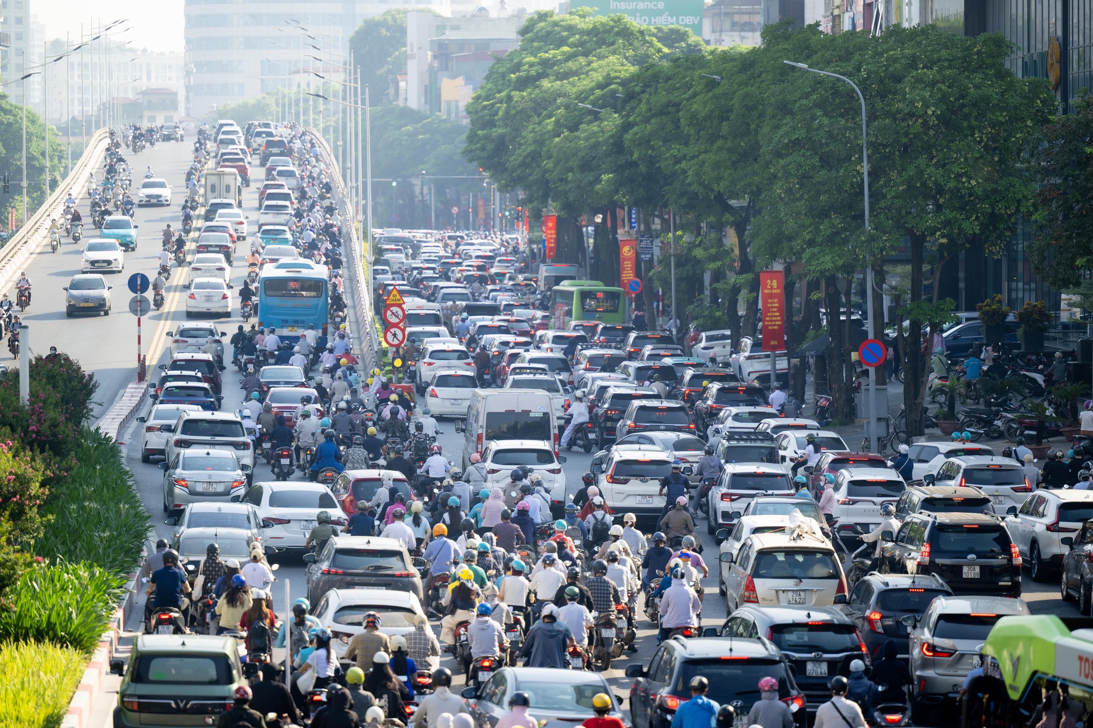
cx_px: 546
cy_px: 364
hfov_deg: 13.3
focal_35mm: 155
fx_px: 4705
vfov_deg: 8.9
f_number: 2.8
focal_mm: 155
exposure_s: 1/1250
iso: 160
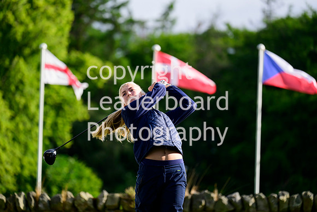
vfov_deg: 5.1
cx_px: 158
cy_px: 106
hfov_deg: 7.6
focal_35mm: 270
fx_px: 2378
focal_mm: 270
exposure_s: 1/2000
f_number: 5
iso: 800
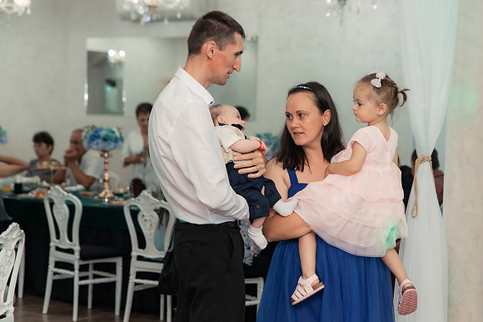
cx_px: 300
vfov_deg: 15.2
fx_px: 1201
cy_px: 142
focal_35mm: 90
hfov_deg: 22.7
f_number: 3.5
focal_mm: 70
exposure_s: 1/250
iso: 2000
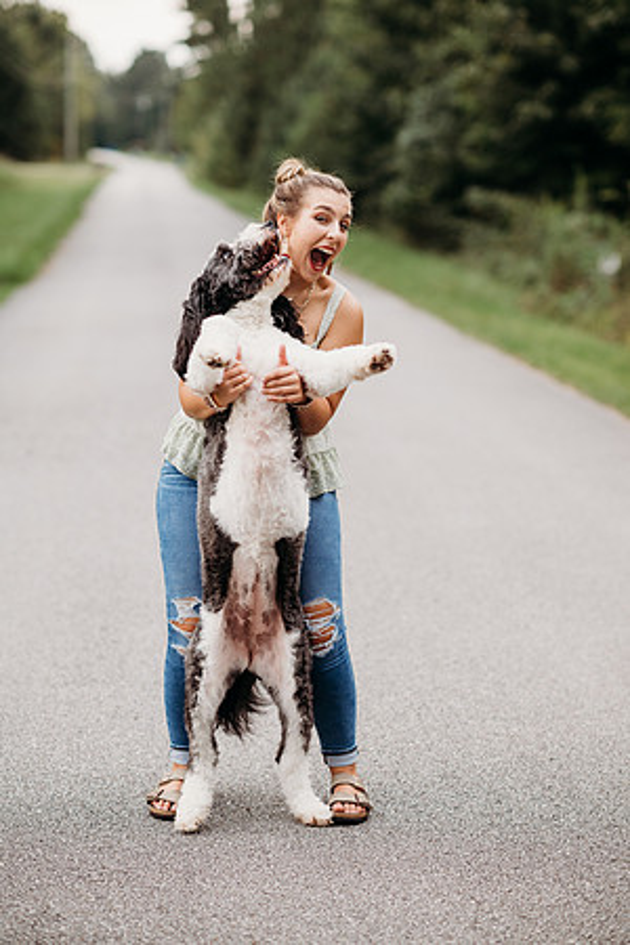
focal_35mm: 85
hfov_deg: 16.1
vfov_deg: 23.9
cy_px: 472
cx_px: 315
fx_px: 2231
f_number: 2.2
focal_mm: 85
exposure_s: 1/250
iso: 400
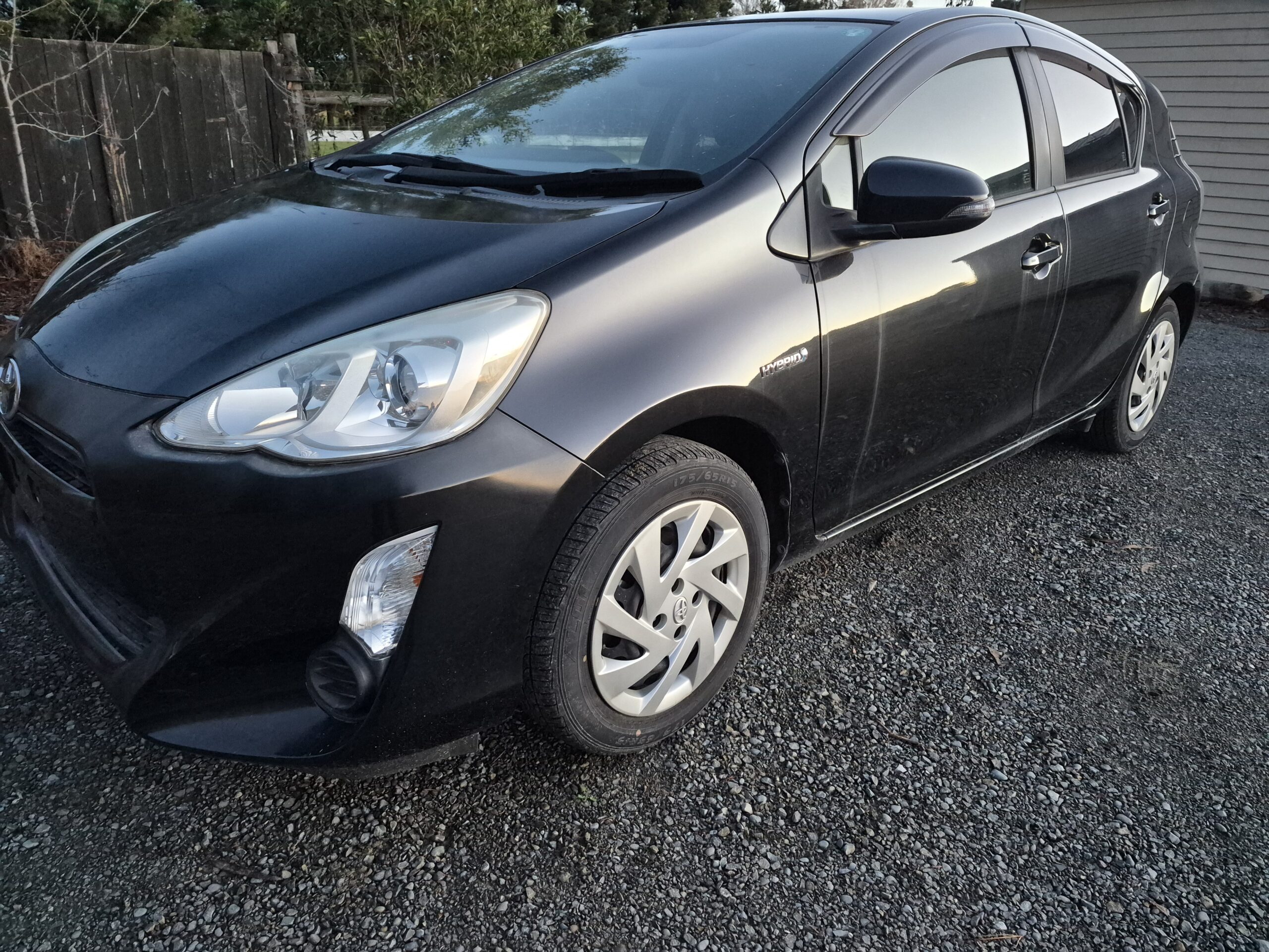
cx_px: 634
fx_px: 843
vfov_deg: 58.9
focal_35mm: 23
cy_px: 476
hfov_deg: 73.9
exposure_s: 1/100
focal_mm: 5.4
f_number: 1.8
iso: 1600
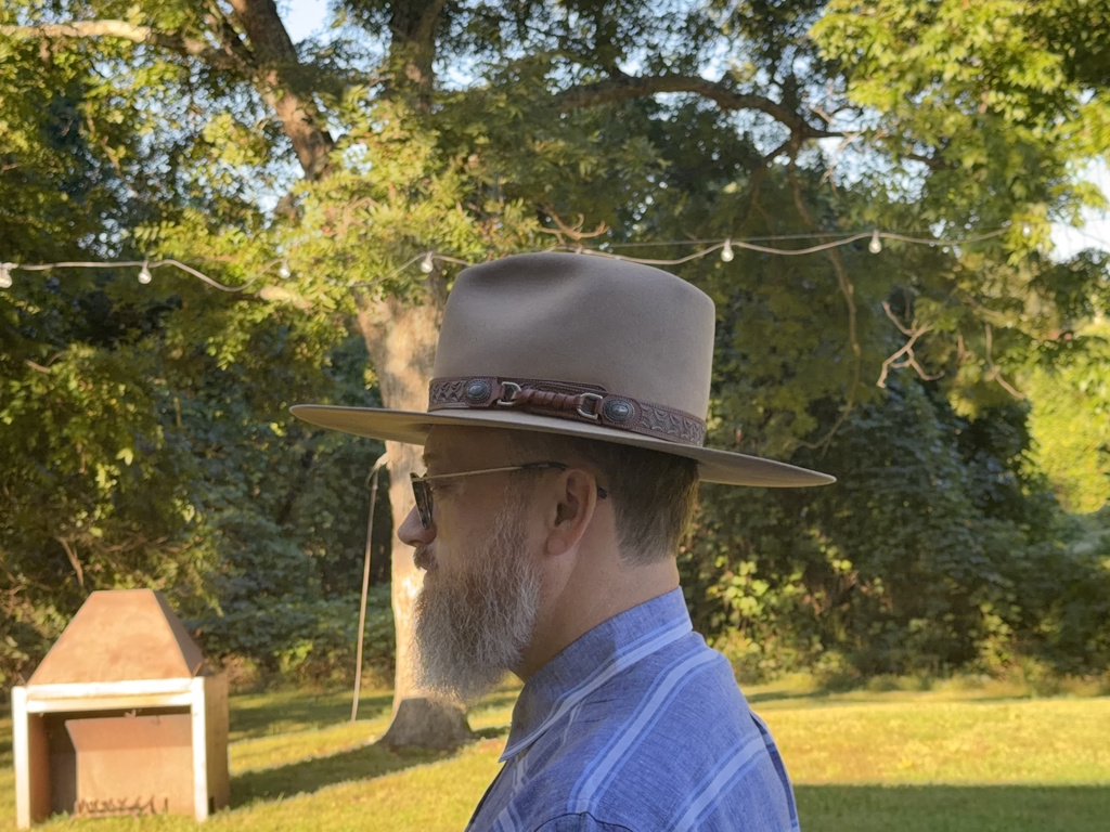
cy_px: 416
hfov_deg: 39.7
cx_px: 555
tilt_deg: -0.5
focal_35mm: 48
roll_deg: +0.5
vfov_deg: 30.3
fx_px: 1539
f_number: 1.78
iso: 80
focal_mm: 6.76
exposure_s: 1/386
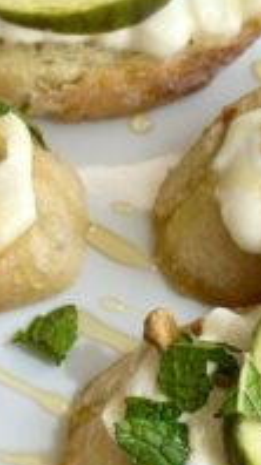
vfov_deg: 16.2
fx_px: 1628
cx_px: 154
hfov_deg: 9.2
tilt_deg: -67.3
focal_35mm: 132
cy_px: 336
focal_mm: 6.86
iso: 80
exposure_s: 1/850
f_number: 1.78
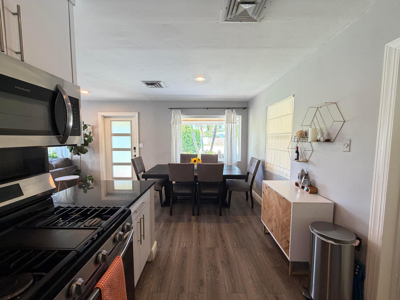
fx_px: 162
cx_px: 200
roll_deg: -0.2
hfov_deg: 102.1
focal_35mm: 14
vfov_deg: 85.7
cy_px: 150
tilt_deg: -4.2
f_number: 2.2
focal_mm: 2.22
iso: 200
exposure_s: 1/120
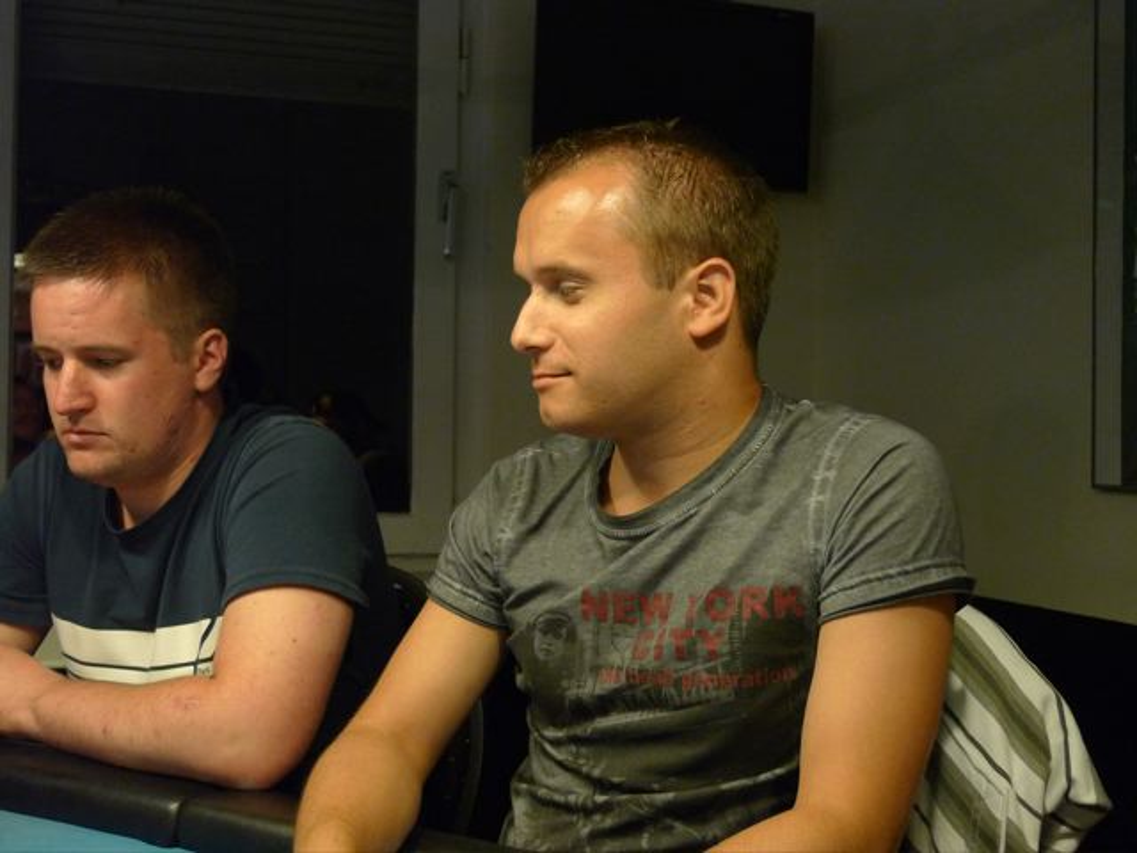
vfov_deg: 35.1
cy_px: 426
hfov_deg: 45.8
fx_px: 1347
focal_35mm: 41
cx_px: 568
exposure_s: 1/20
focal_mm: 8.8
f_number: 2.5
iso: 400
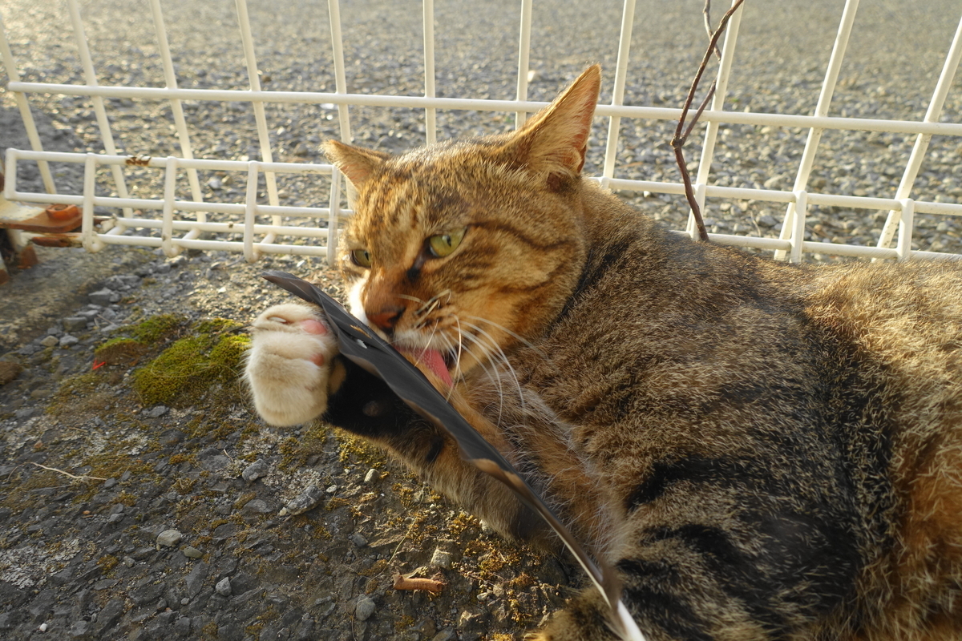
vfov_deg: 53.1
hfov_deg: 73.7
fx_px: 641
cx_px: 481
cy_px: 320
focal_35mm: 24
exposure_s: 1/250
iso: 200
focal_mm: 8.8
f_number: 4
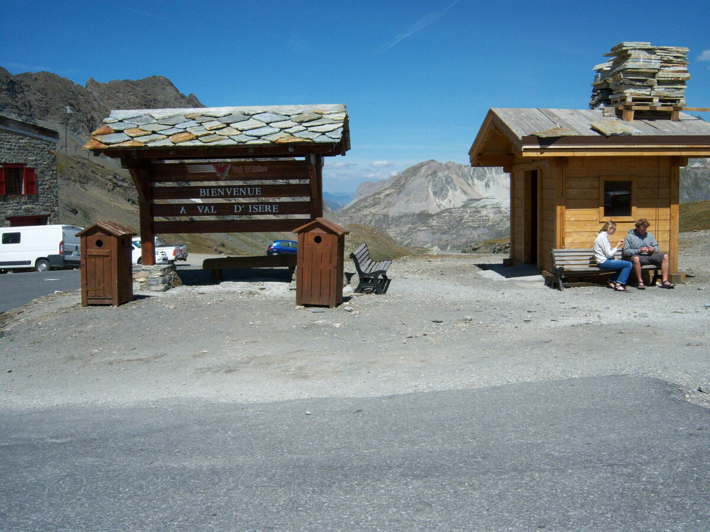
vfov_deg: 39.7
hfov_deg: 51.4
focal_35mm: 36
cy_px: 266
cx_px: 355
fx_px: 738
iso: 80
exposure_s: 1/1000
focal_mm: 7.5
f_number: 4.8
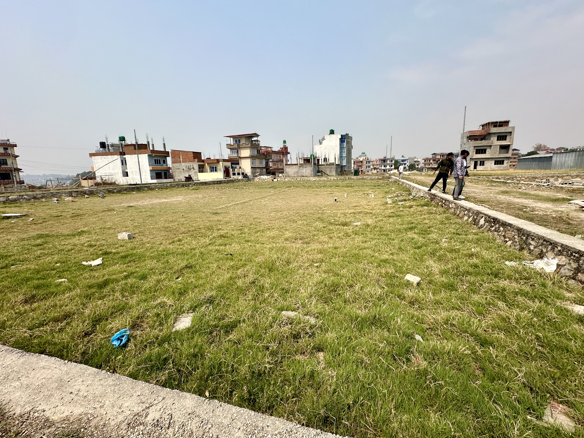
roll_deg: +1.2
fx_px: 253
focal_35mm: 15
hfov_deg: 98.2
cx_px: 298
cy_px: 214
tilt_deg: -8.8
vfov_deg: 81.7
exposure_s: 1/2398
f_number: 2.2
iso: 50
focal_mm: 2.22
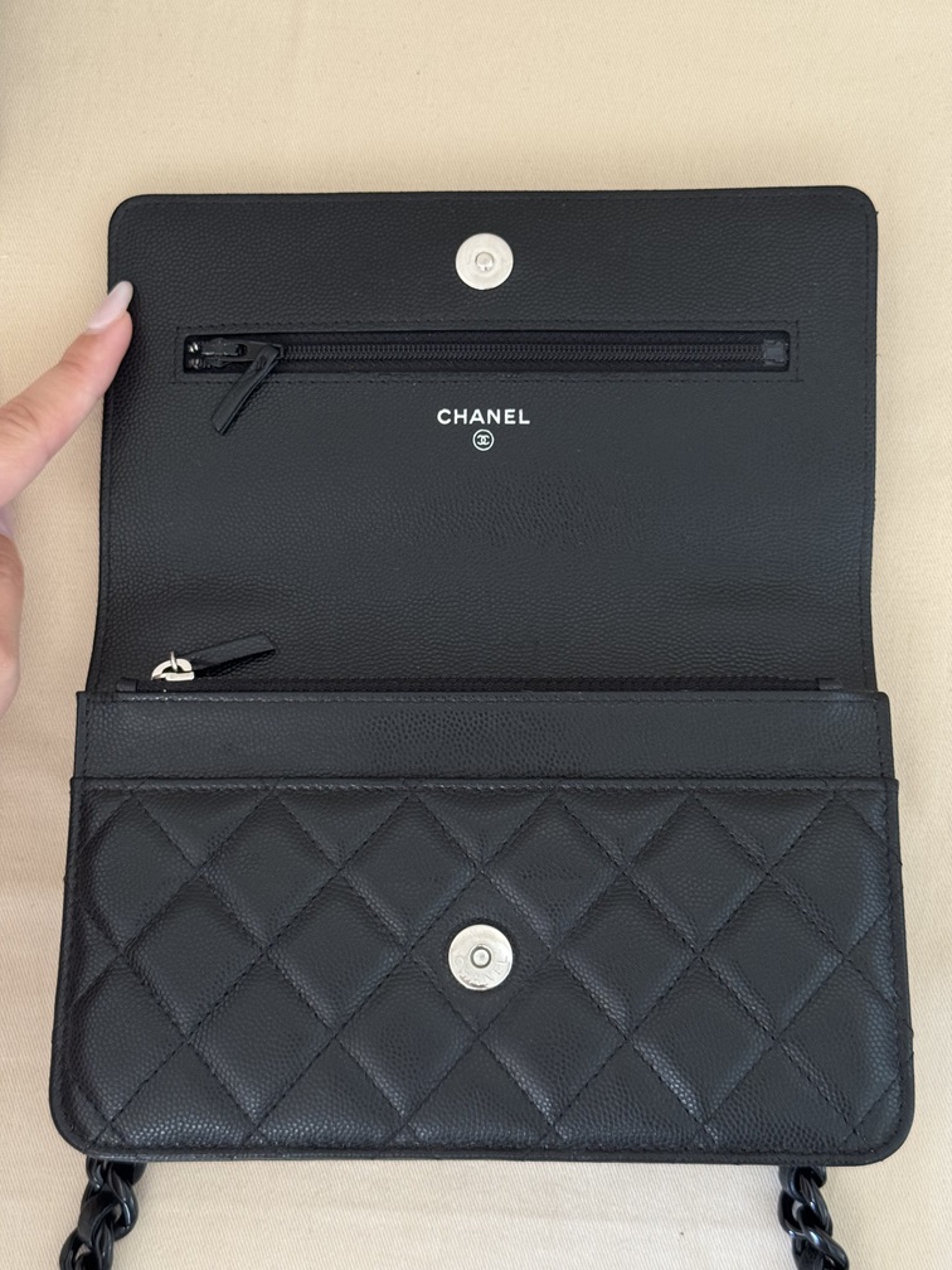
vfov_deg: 39.7
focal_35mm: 48
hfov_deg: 30.3
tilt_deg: -82.0
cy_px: 635
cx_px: 476
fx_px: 1760
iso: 250
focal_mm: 6.76
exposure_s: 1/45
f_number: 1.78
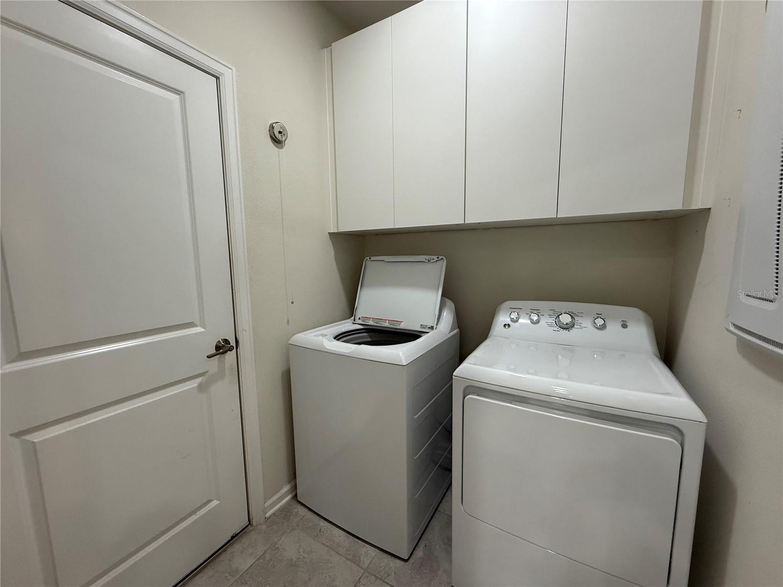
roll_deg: +0.8
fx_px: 317
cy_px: 294
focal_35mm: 14
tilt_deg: -7.2
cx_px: 392
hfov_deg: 102.1
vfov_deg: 85.7
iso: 200
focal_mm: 2.22
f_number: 2.2
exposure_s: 1/120
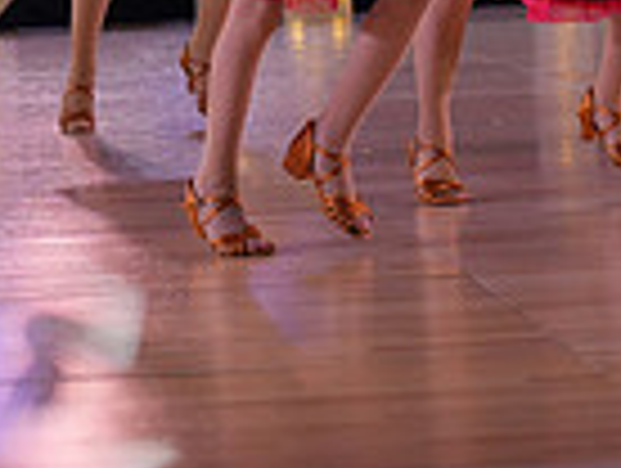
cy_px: -295
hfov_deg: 8.3
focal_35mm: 238
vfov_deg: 6.2
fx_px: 4277
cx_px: 279
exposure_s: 1/500
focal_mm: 59
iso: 1000
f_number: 3.5
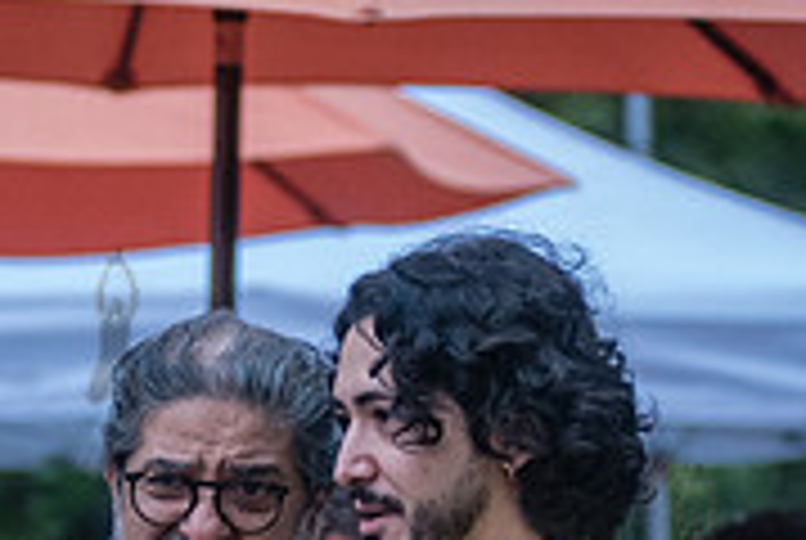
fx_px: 6862
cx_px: 162
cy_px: 646
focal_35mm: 306
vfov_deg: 4.5
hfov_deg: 6.7
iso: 3200
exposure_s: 1/320
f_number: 3.2
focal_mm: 80
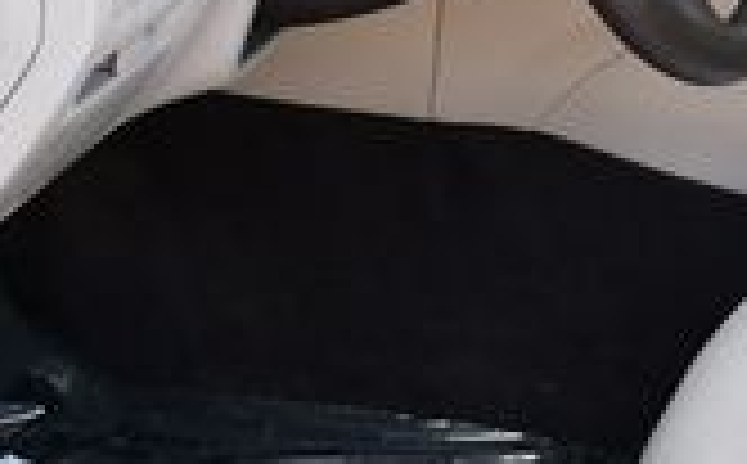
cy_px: 140
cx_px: 783
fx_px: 2885
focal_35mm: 142
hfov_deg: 14.5
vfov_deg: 9.2
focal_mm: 18
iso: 450
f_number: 3.5
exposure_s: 1/250
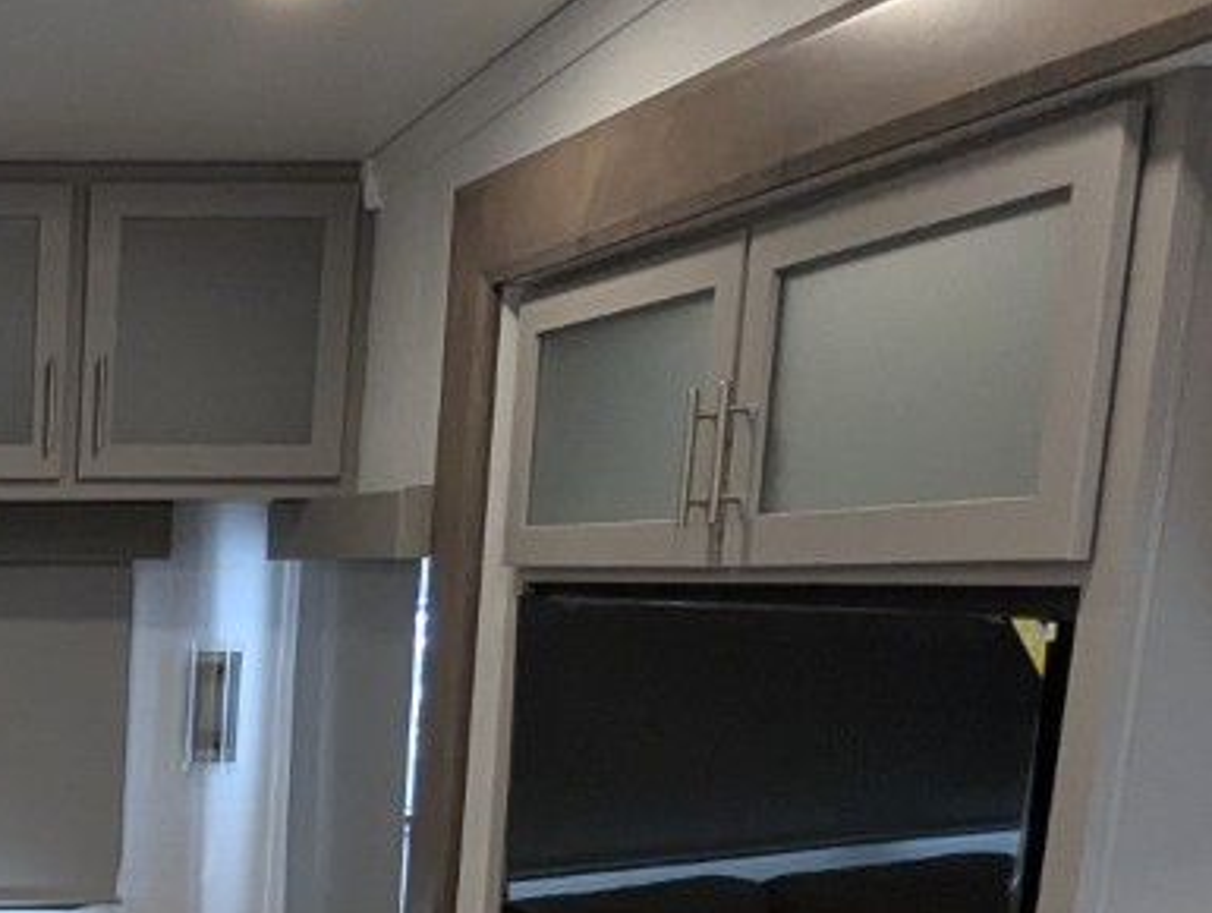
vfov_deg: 23.3
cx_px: -313
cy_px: 1067
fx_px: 2034
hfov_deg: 28.1
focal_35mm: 58
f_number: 2.2
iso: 283
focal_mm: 2.35
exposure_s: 1/128
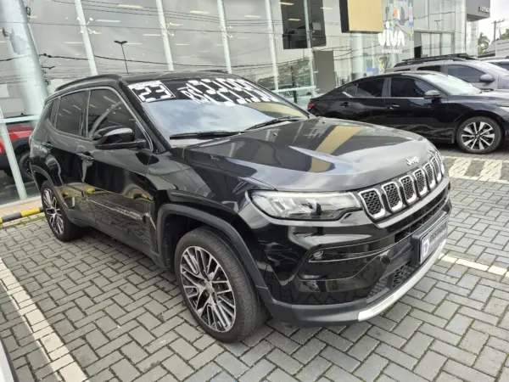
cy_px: 191
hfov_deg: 73.9
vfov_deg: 58.9
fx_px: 338
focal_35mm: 23
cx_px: 254
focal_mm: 5.4
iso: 25
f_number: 1.8
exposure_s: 1/453
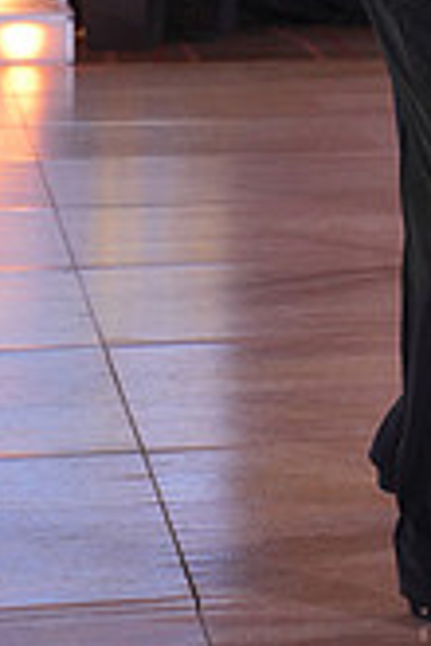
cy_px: -192
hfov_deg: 7.6
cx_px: 692
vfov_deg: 11.4
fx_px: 3160
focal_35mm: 176
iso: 1250
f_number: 4
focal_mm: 50
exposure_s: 1/400
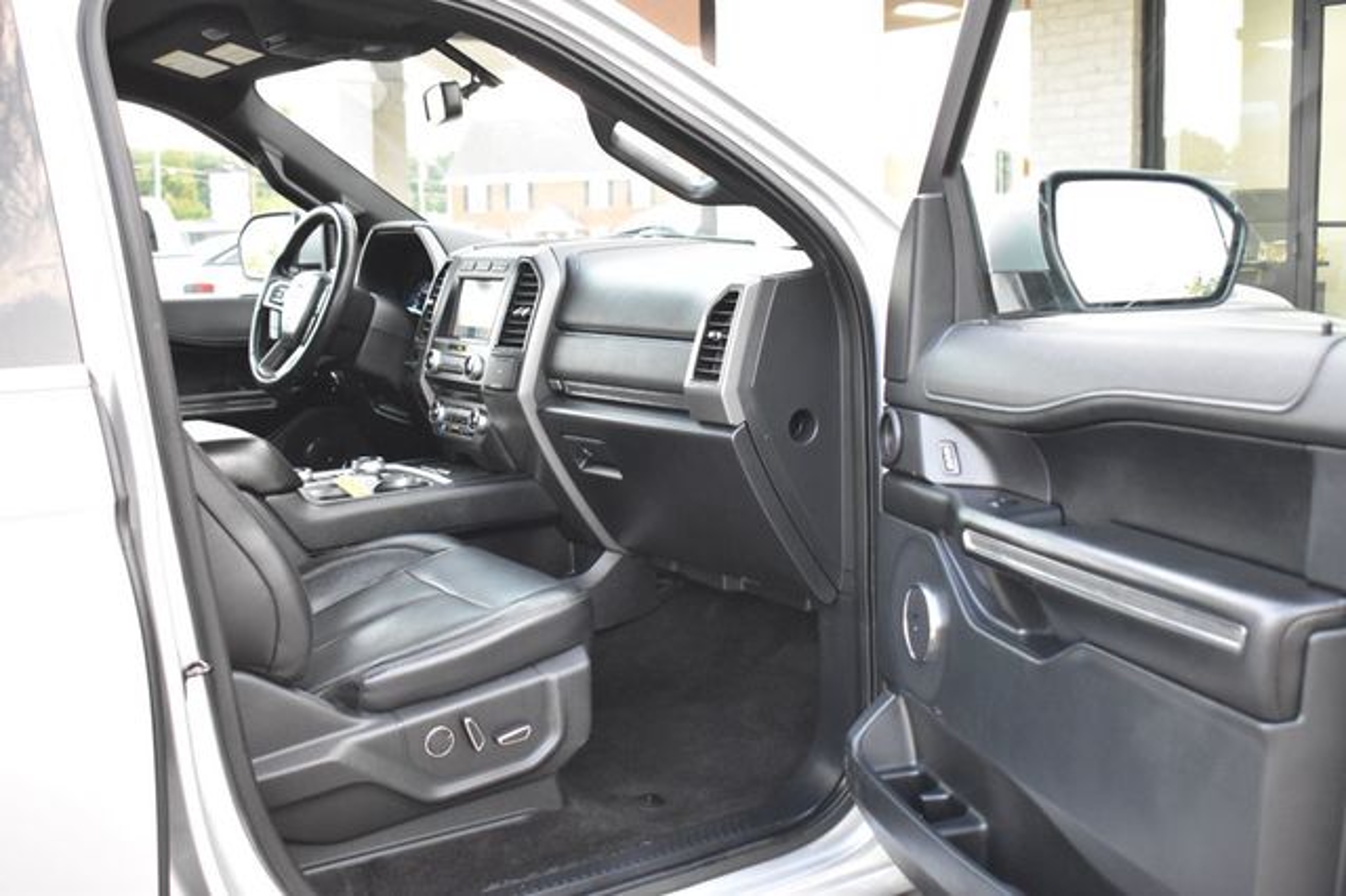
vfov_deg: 33.0
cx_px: 673
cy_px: 448
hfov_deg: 47.9
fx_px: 1513
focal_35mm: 40
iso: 3200
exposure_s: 1/125
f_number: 4
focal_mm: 27
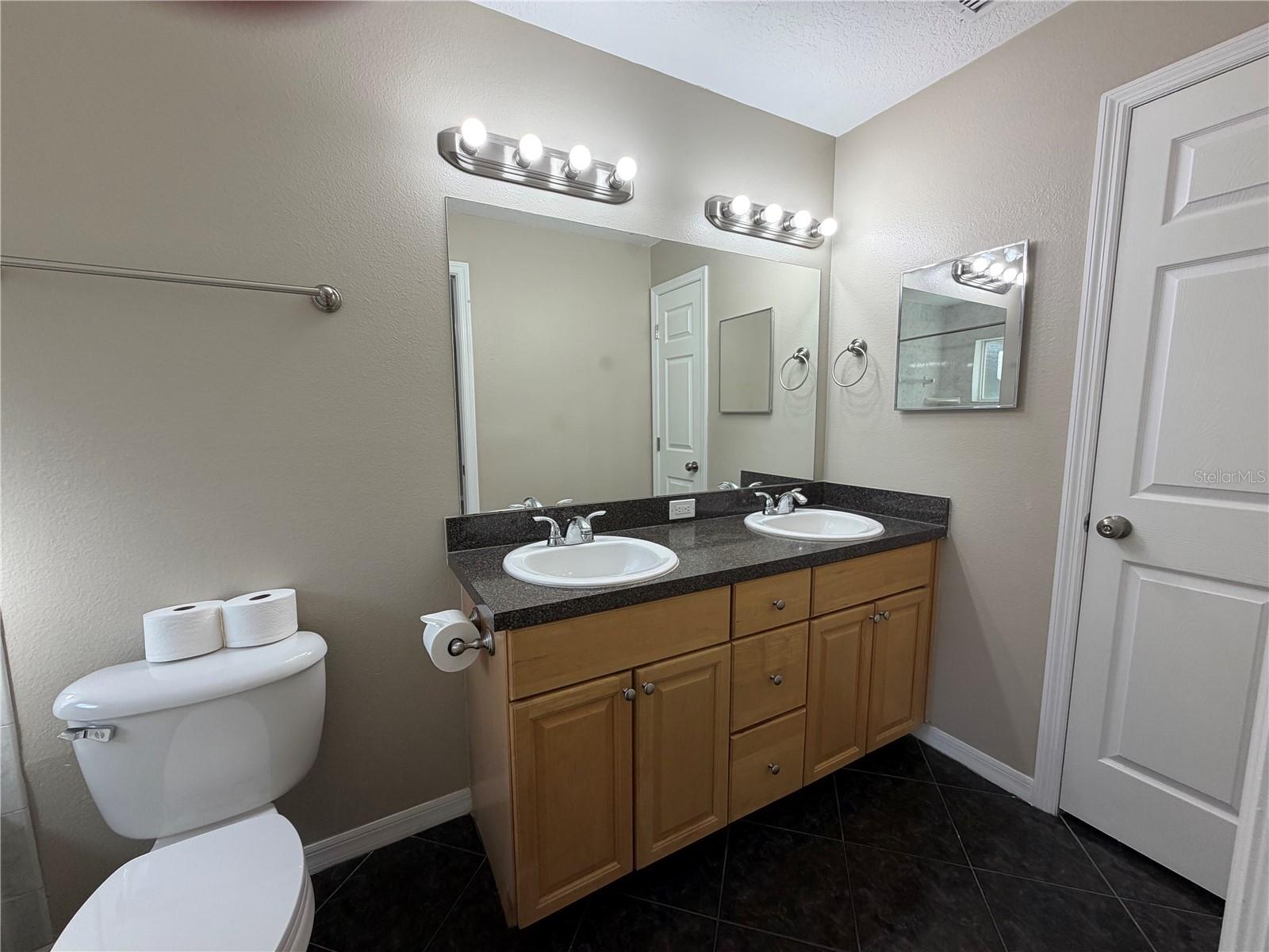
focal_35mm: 14
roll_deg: +0.4
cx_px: 634
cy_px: 476
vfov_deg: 85.7
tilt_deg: -7.5
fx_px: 513
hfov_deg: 102.1
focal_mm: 2.22
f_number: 2.2
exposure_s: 1/120
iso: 80
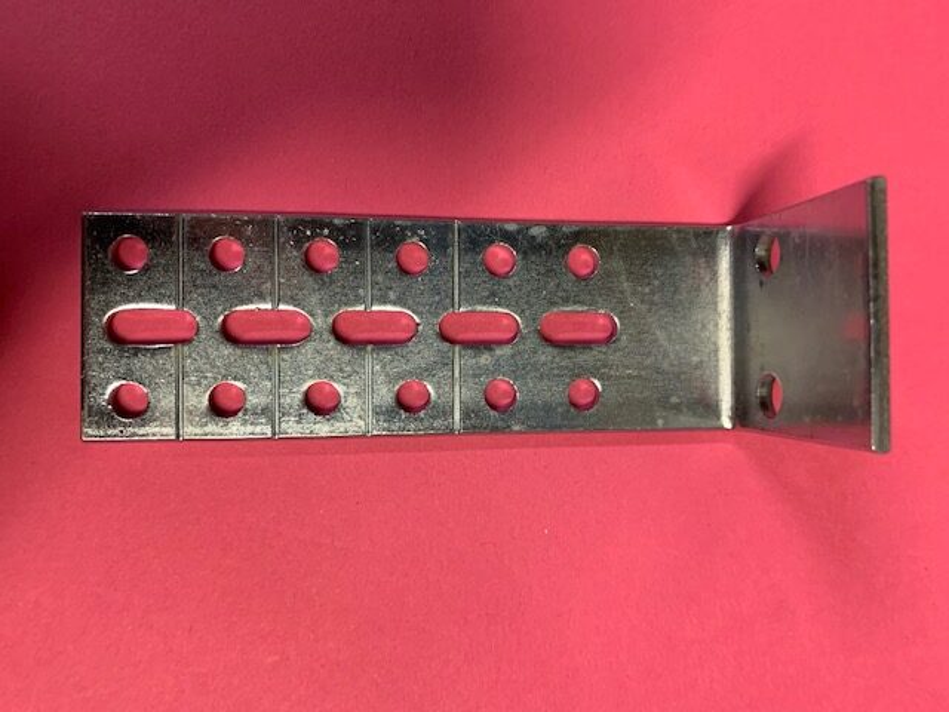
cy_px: 356
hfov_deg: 67.3
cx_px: 474
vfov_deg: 53.1
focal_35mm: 26
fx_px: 713
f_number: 1.8
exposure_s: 1/60
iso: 250
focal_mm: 4.25
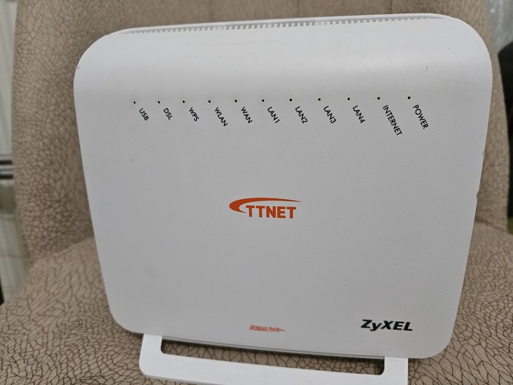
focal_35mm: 23
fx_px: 341
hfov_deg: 73.9
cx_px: 256
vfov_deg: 58.9
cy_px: 192
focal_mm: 5.4
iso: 800
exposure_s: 1/50
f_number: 1.8
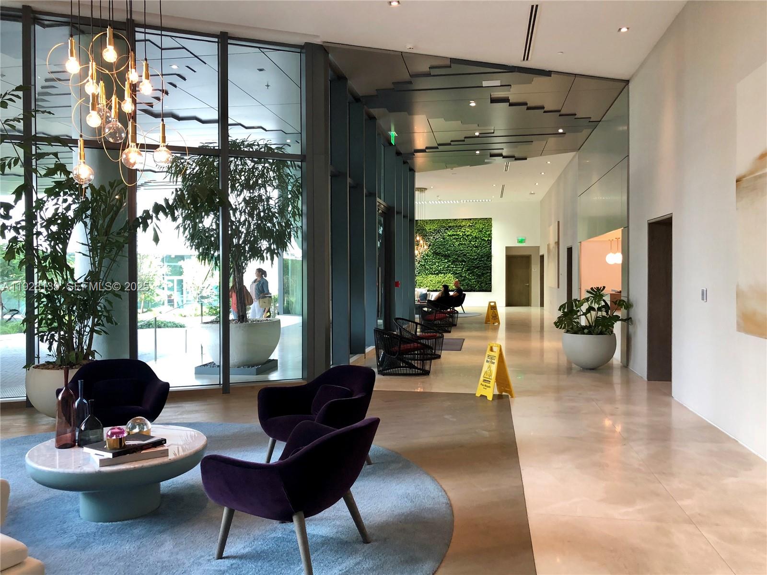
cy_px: 288
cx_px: 384
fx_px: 620
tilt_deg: -0.9
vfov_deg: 49.7
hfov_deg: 63.4
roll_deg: +0.0
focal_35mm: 28
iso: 32
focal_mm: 3.99
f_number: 1.8
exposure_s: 1/30
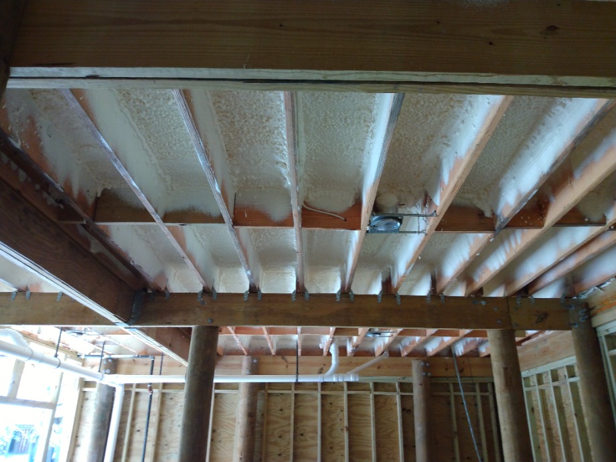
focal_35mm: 20
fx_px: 356
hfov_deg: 81.7
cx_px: 308
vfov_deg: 66.0
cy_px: 231
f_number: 2
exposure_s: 1/60
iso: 200
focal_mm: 3.54
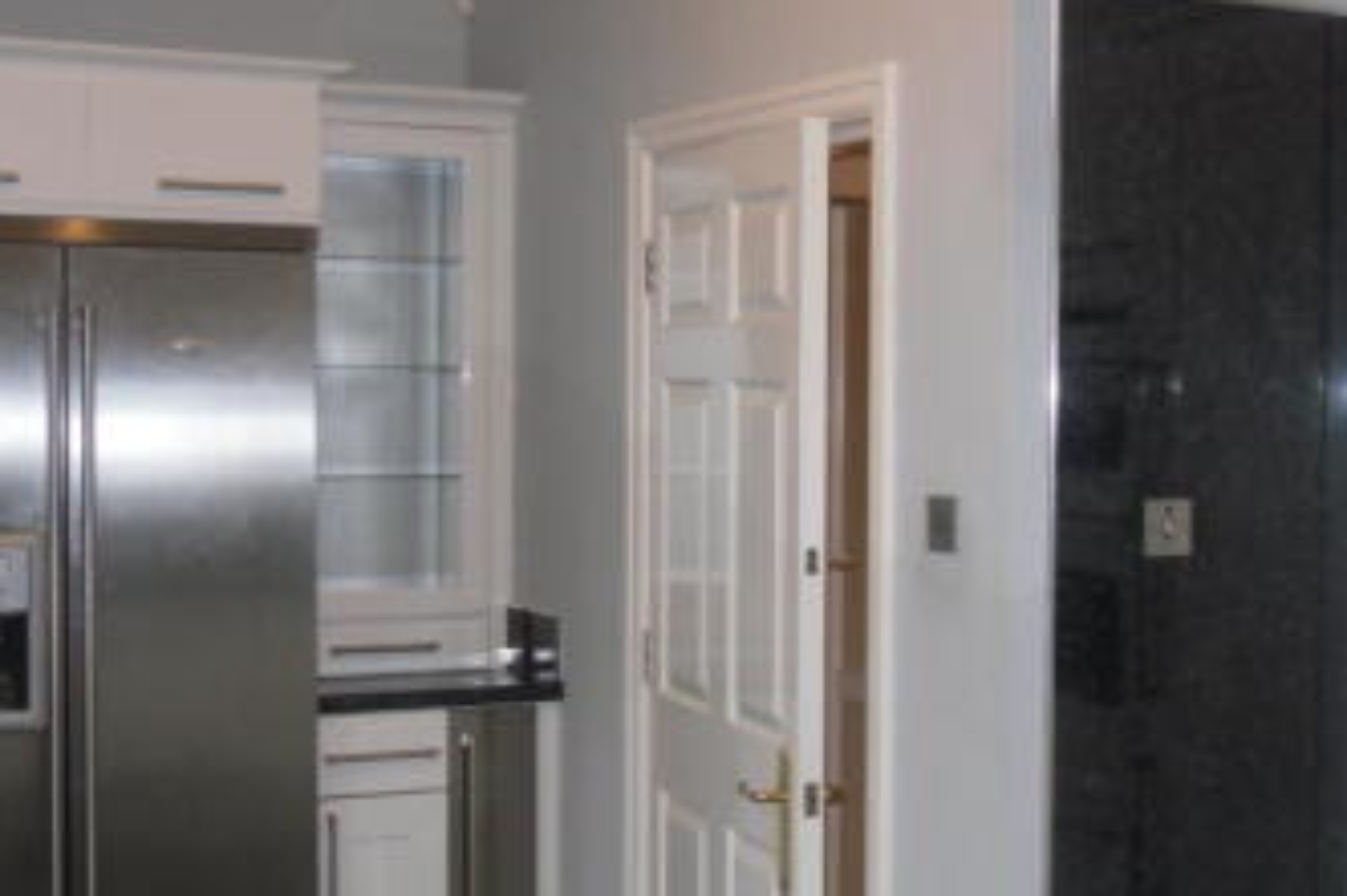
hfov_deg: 31.3
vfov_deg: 21.2
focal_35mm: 64
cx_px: 813
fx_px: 2393
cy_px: 517
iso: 200
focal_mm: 6.3
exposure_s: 1/45
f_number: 3.5
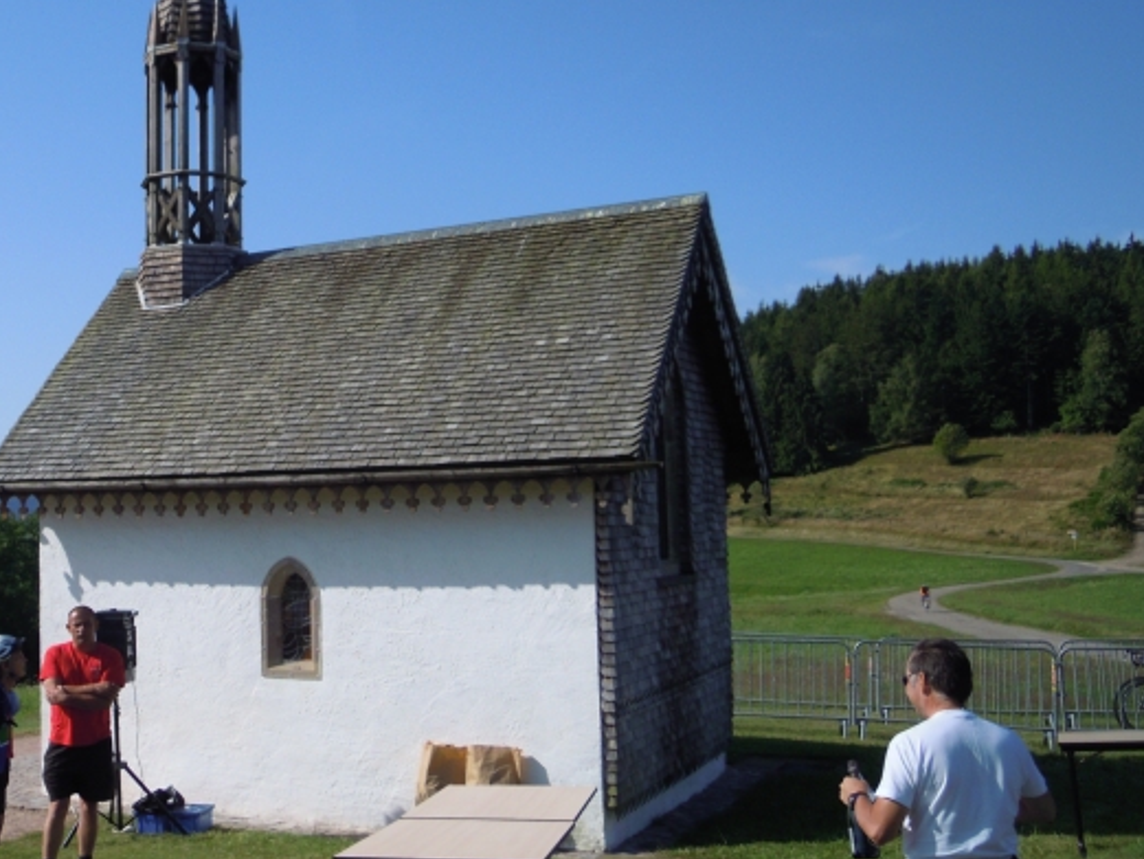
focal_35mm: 43
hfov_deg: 42.7
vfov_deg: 33.6
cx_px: 305
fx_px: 1421
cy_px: 446
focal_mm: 5
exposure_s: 1/320
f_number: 7.6
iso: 100
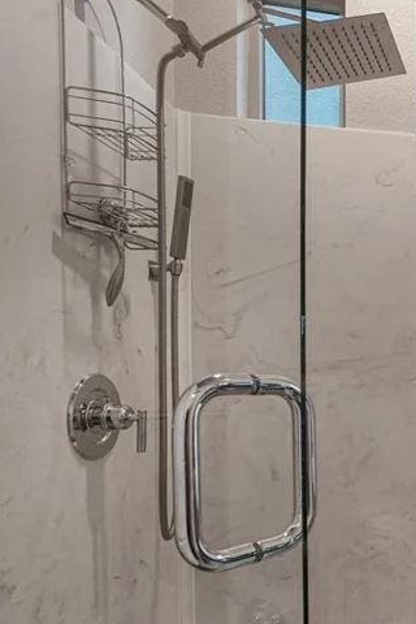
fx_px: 555
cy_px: 370
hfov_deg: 27.2
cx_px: 637
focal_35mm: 32
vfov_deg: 58.3
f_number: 8
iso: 400
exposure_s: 1/15
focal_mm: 10
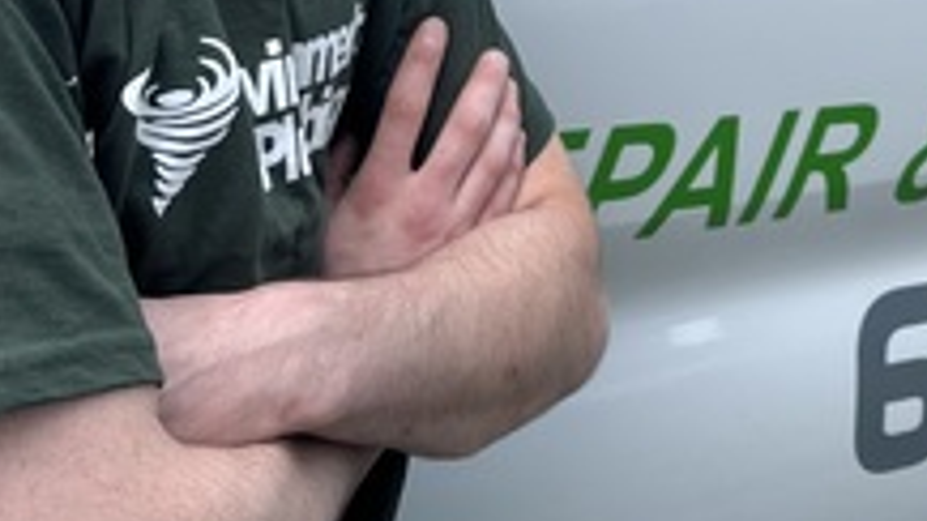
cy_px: -286
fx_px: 2089
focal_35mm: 85
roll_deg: -3.3
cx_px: 671
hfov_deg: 24.8
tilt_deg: -0.1
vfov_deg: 13.3
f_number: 1.6
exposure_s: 1/1294
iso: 50
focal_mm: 5.1
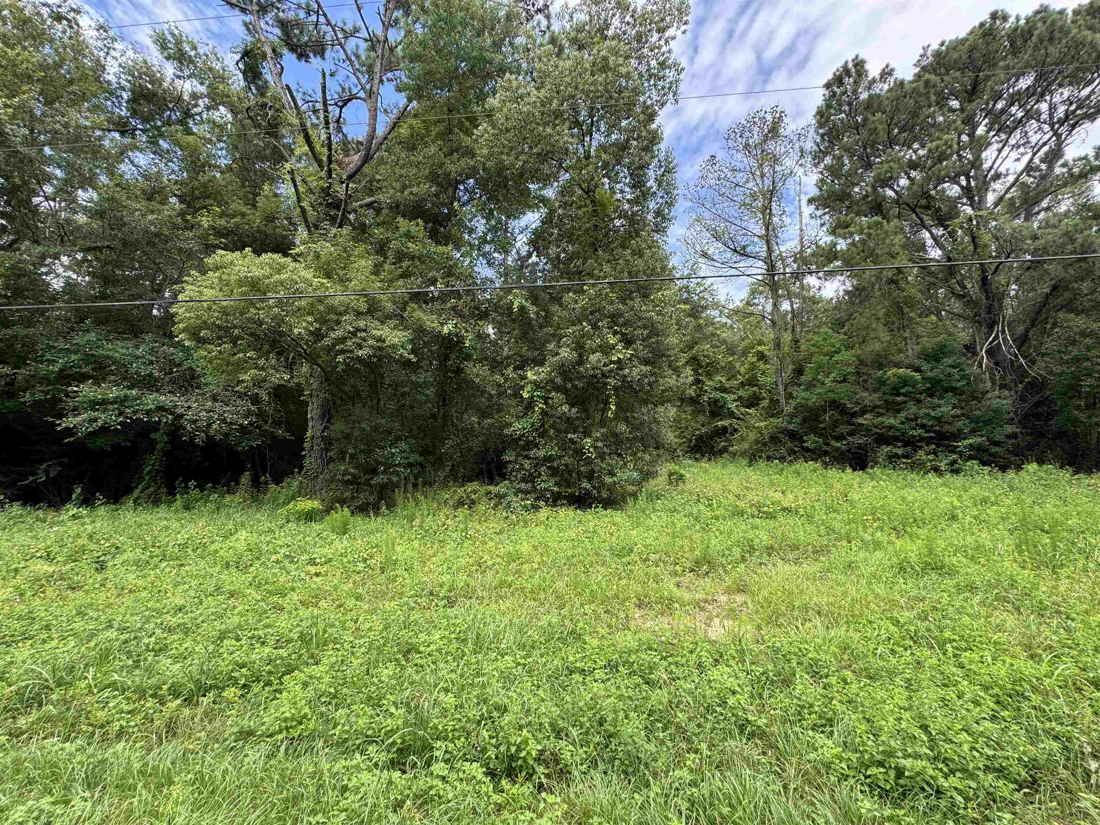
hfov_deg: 102.1
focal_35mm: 14
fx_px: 445
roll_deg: +0.4
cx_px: 550
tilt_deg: +4.7
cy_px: 412
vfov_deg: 85.7
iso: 40
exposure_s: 1/220
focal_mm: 2.22
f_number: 2.2
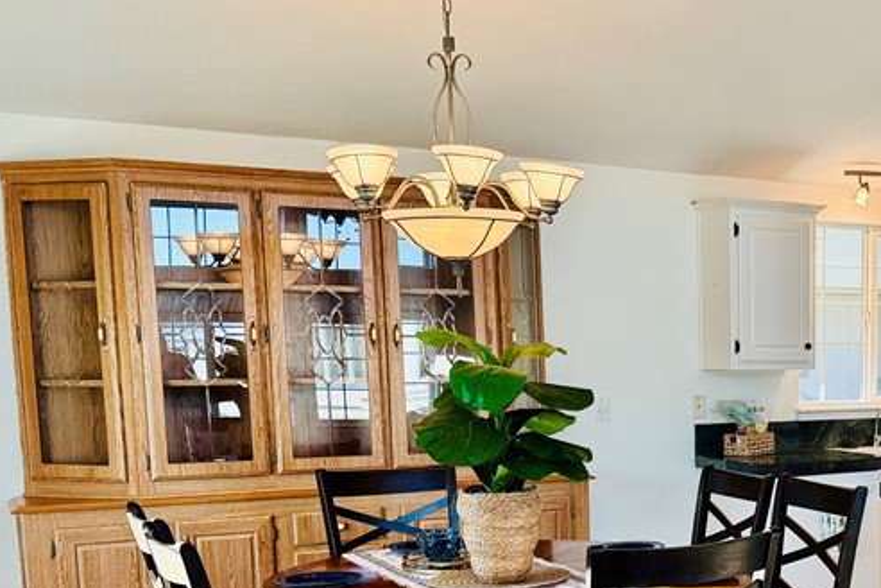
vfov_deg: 25.3
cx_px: 827
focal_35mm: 52
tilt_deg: -6.7
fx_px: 1272
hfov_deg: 35.4
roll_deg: +0.5
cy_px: 513
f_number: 1.78
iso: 125
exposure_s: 1/193
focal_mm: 6.76
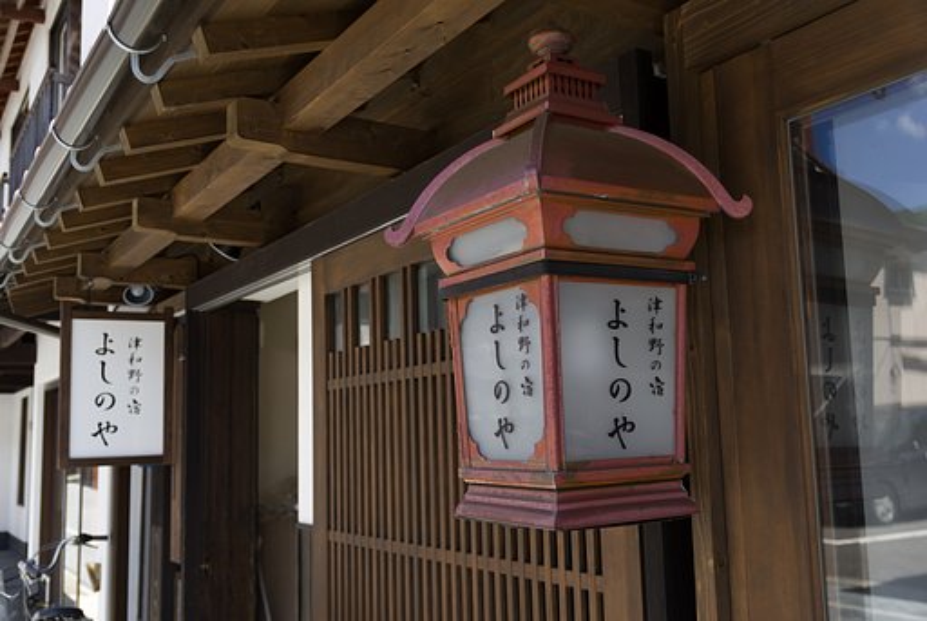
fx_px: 851
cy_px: 310
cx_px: 464
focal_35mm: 33
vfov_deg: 40.1
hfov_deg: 57.2
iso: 100
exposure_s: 1/400
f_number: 2.8
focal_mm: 22
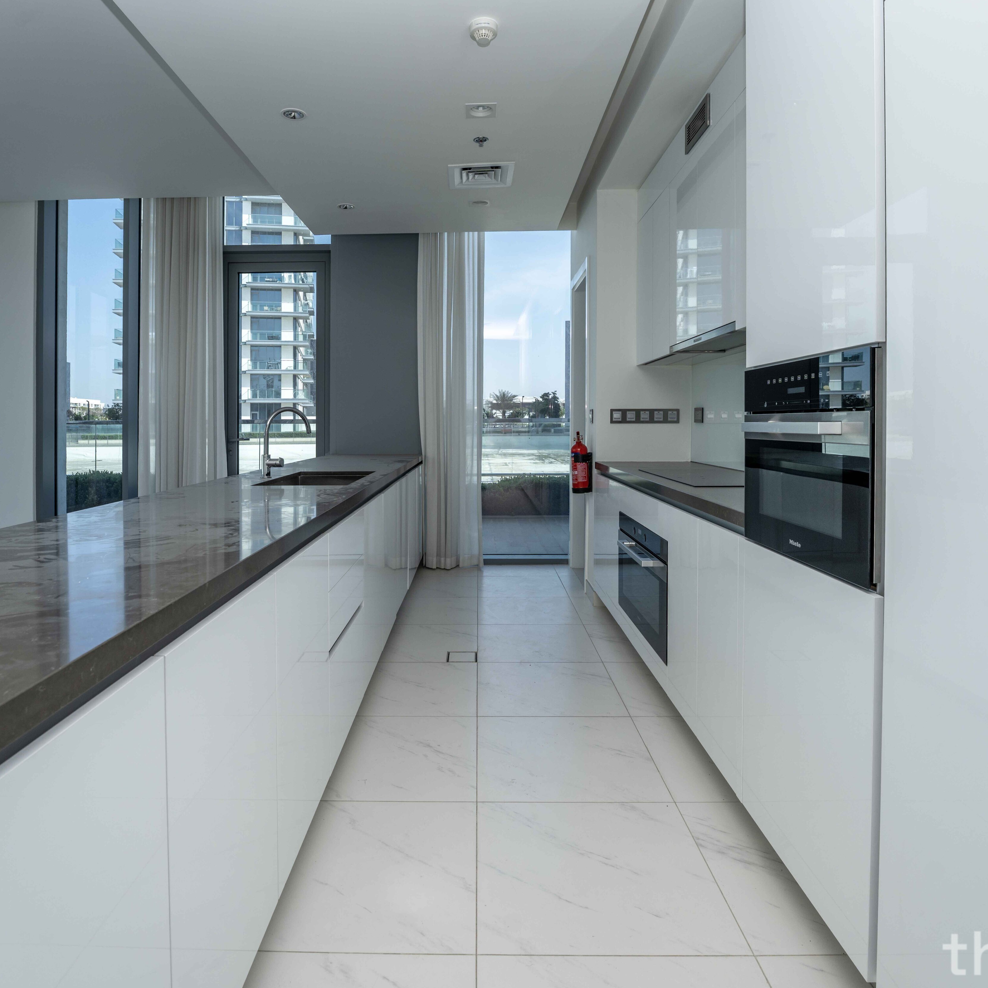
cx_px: 584
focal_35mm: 18
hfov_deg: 79.9
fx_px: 581
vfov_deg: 80.7
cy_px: 496
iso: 125
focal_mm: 14
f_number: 8
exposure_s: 1/100
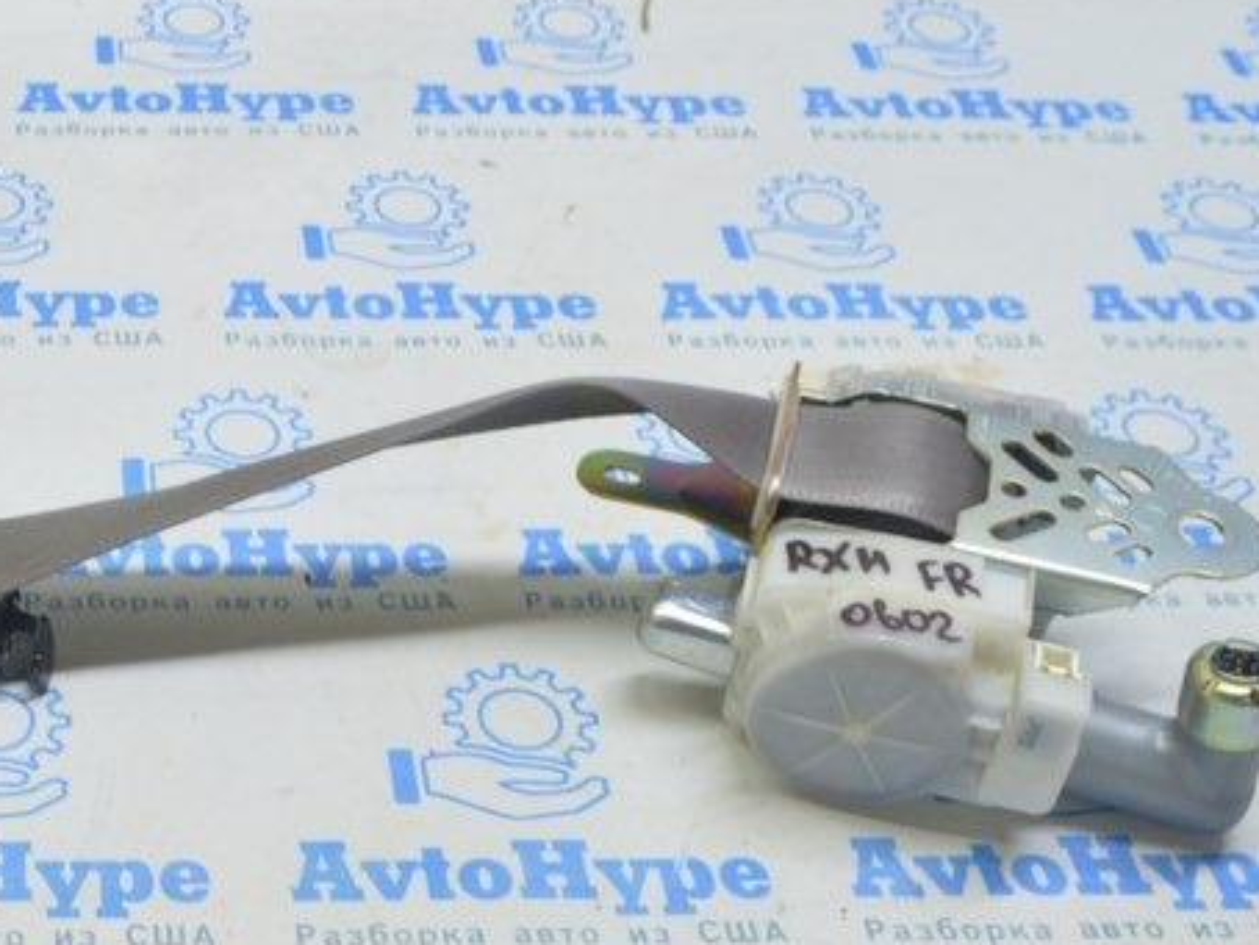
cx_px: -17
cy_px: 569
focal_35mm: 65
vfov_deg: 22.6
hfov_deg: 27.9
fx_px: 2365
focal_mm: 20
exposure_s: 1/20
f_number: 5.6
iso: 400
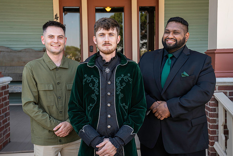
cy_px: 81
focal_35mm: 48
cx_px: 125
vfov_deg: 27.9
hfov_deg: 40.8
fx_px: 313
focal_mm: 45
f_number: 5.6
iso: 400
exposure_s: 1/160
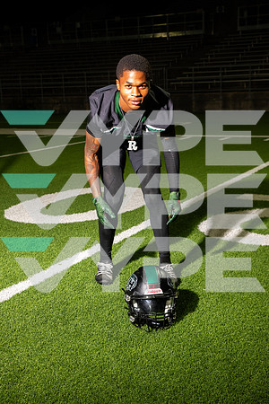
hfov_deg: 26.0
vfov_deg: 38.2
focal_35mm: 52
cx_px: 134
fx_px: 583
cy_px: 202
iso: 1000
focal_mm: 52
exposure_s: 1/400
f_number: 7.1
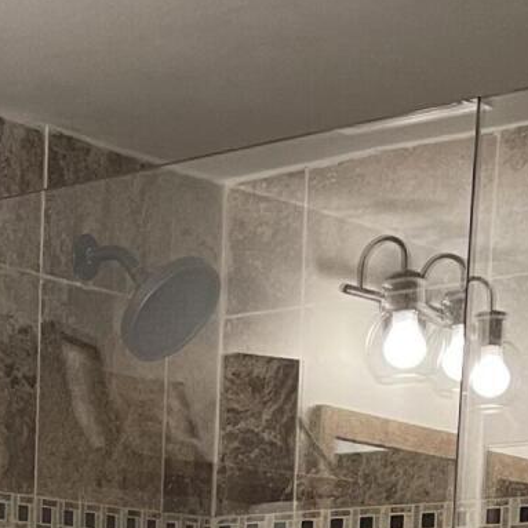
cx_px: -128
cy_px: 1017
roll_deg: -0.6
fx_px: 2071
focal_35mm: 120
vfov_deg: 12.9
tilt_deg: -7.0
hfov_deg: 14.0
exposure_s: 1/60
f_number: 1.6
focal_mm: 5.1
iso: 125
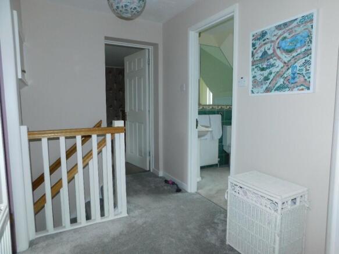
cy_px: 127
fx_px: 225
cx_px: 170
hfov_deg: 73.9
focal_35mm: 23
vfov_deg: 58.9
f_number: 3
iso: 200
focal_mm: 4
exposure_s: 1/30
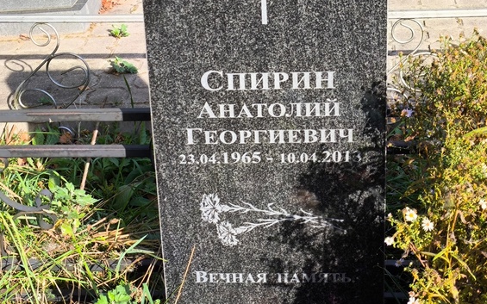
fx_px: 995
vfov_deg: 17.4
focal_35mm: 75
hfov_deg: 27.5
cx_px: 213
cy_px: 140
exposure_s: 1/457
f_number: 1.7
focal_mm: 4.71
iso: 50
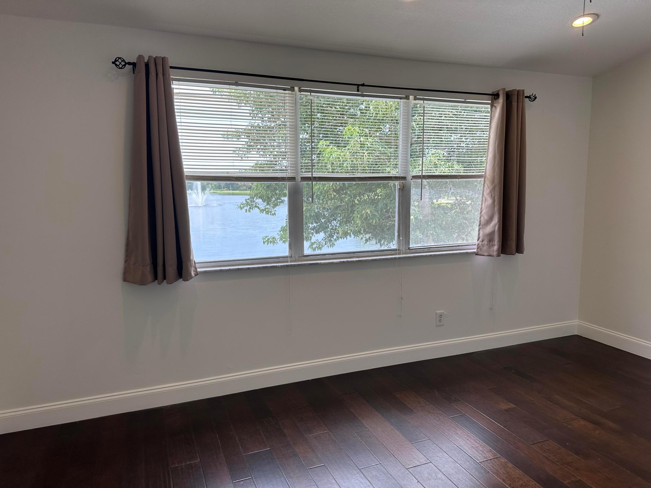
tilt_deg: -7.4
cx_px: 326
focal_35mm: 24
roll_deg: +0.5
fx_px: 451
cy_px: 244
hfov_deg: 71.6
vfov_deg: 56.8
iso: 80
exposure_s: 1/361
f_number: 1.78
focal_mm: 6.86
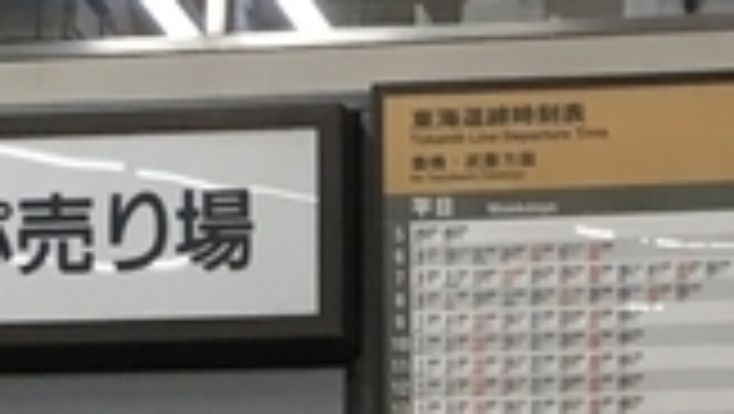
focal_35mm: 198
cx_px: 905
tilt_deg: +8.1
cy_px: 1138
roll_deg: -1.6
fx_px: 3857
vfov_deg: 5.8
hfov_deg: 10.7
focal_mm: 4.15
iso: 32
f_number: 2.2
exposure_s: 1/30
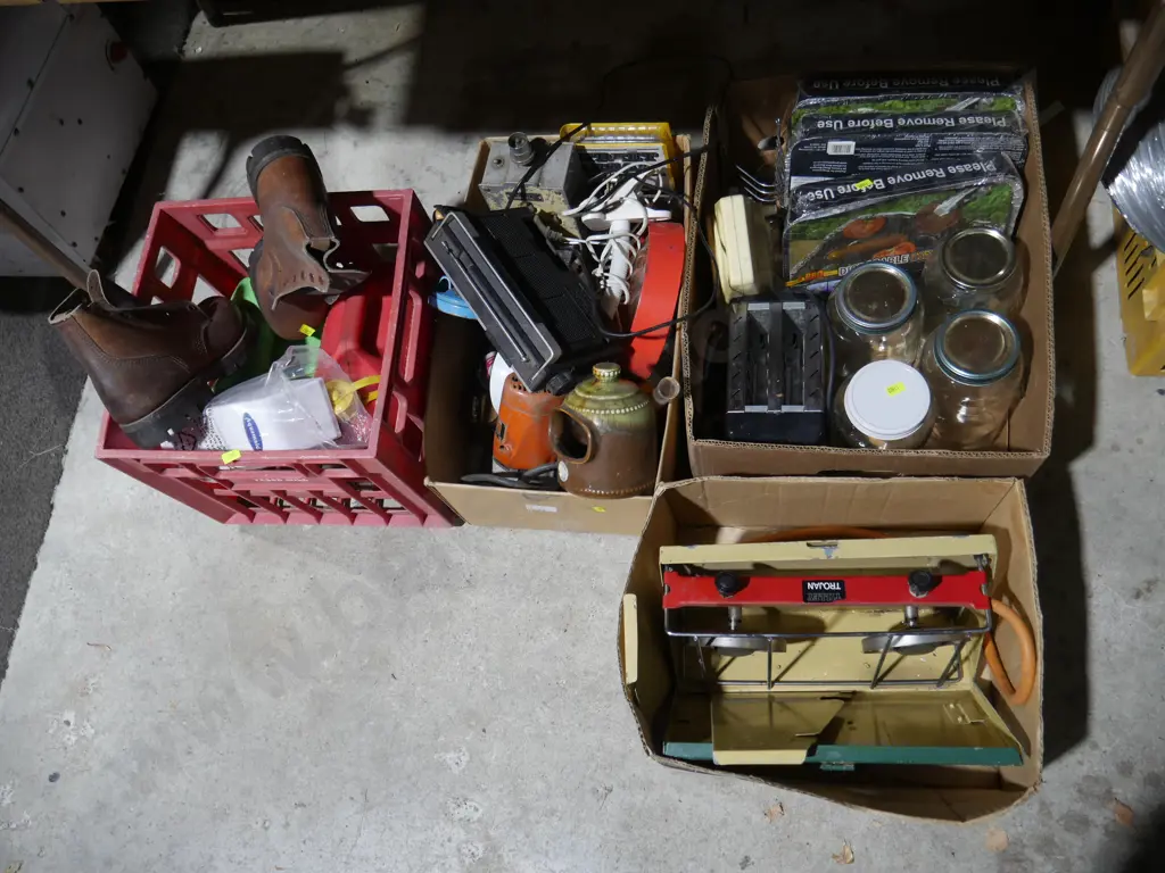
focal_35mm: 28
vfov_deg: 49.7
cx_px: 582
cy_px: 436
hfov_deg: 63.4
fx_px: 942
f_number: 3.5
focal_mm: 14
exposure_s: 1/60
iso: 320
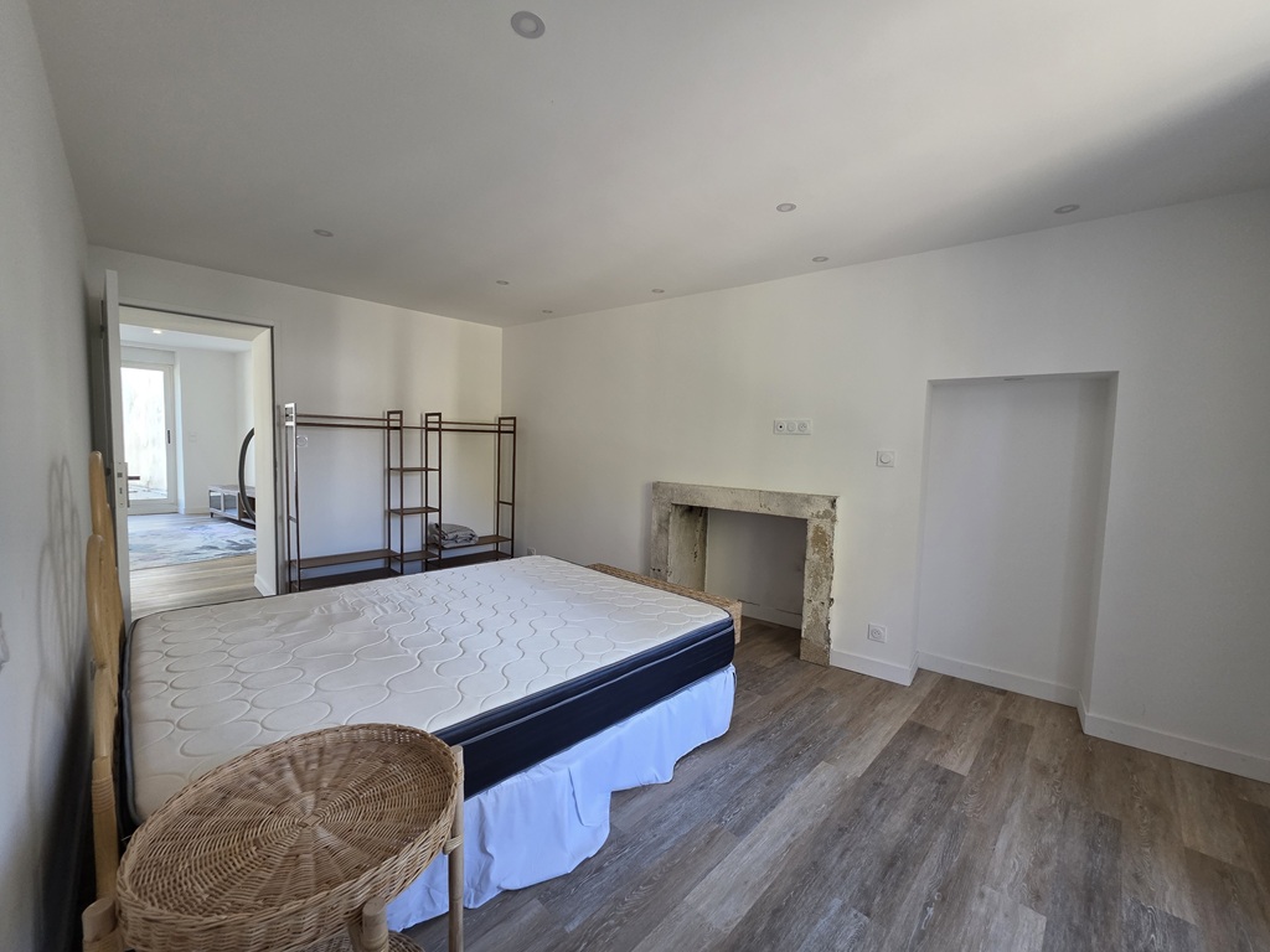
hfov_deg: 106.2
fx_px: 477
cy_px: 476
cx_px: 635
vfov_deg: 89.9
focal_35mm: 13
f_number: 1.9
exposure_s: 1/120
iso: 250
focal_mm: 2.2
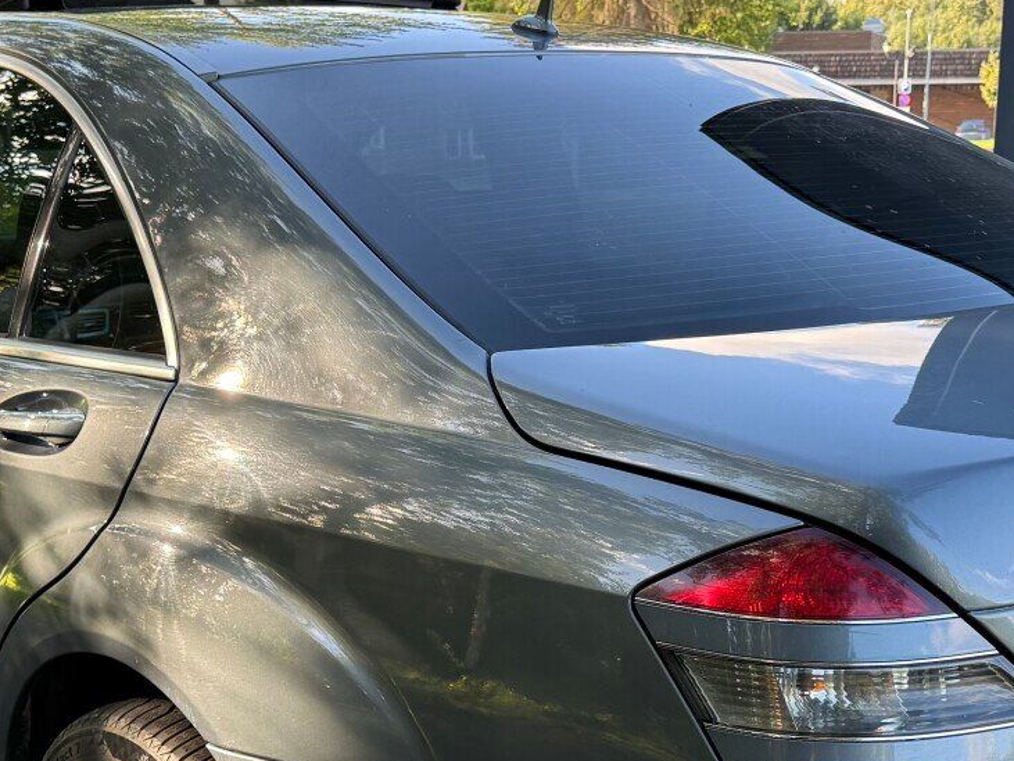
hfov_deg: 30.2
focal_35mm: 64
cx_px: 542
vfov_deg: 22.3
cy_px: 709
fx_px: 1876
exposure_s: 1/286
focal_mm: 6.76
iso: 100
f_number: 1.78
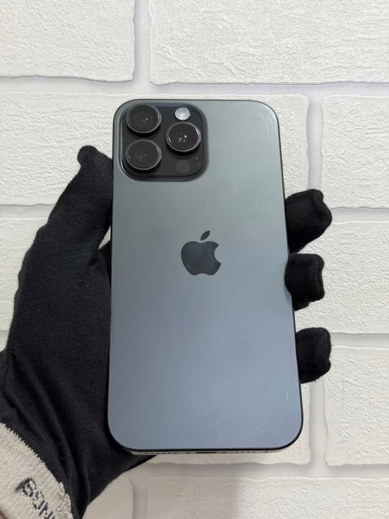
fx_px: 719
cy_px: 260
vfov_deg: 39.7
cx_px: 194
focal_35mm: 48
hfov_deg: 30.3
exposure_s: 1/100
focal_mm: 6.76
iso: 100
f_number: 1.78
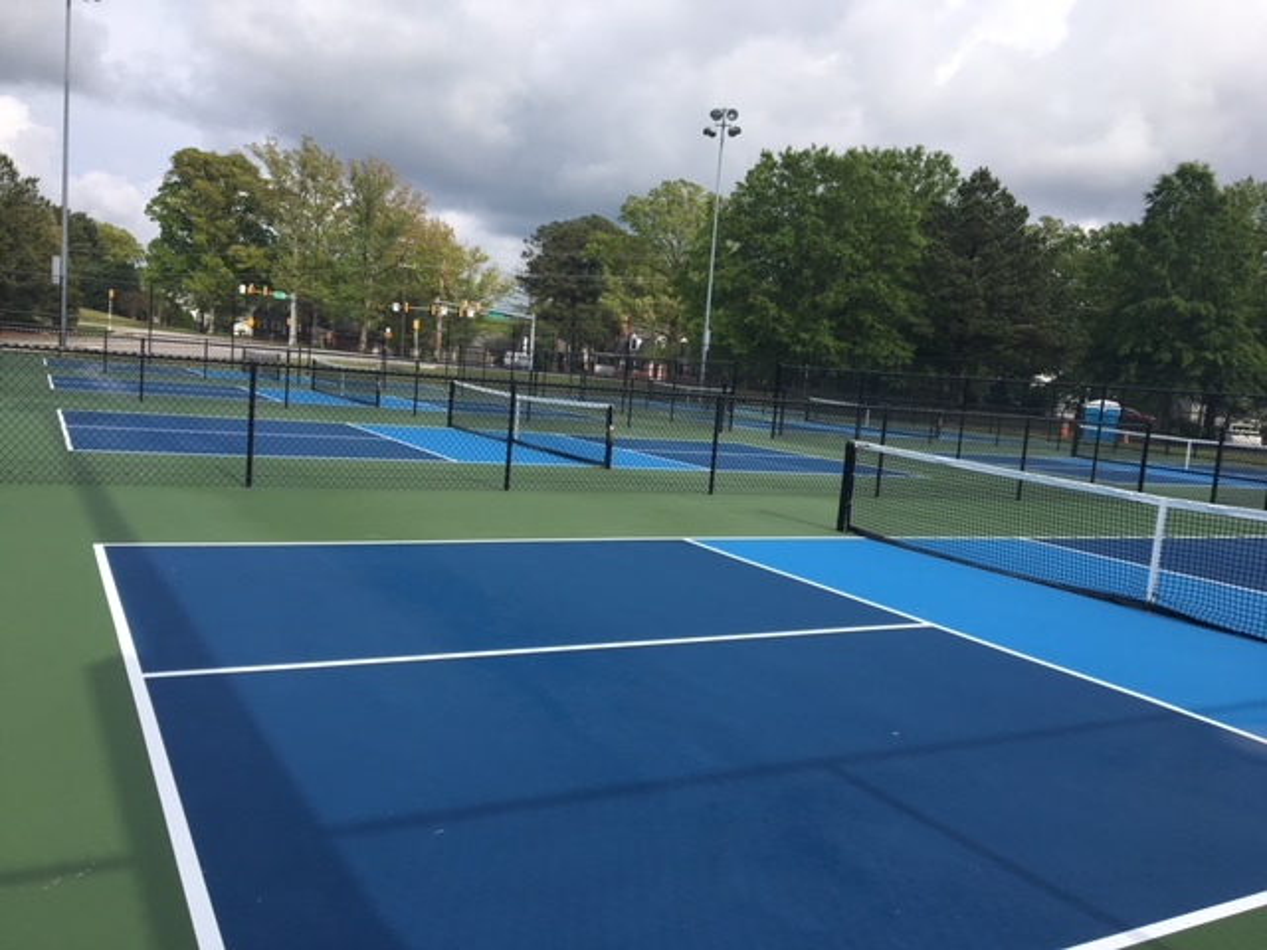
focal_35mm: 29
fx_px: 1061
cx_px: 634
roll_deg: -6.3
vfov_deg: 48.2
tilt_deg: -5.0
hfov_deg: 61.7
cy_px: 475
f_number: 2.2
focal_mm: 4.15
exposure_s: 1/1508
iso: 25
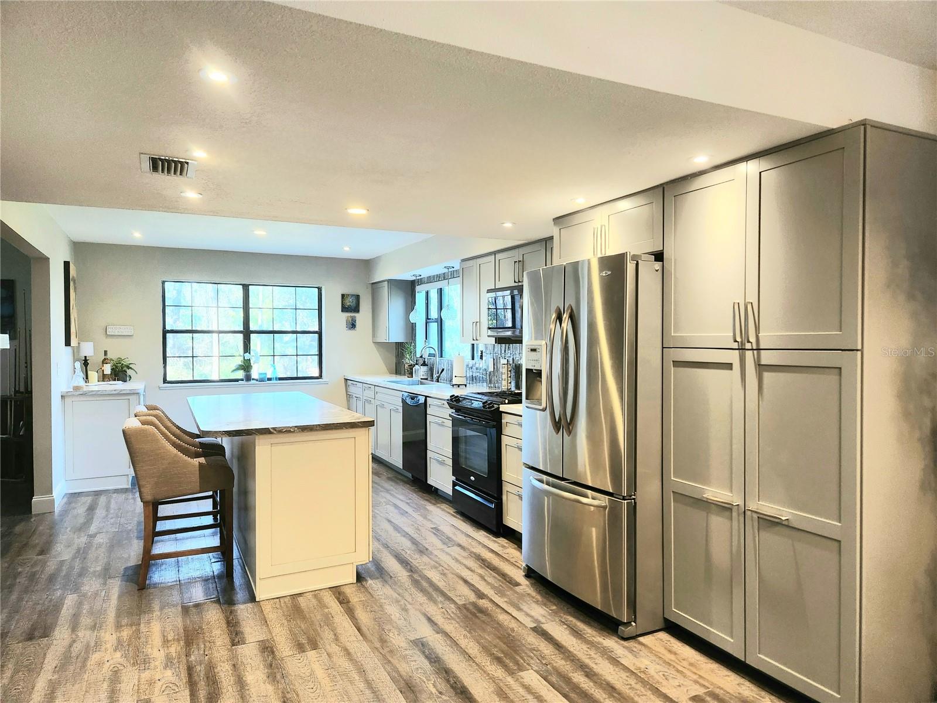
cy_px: 352
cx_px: 468
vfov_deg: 58.9
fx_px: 623
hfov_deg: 73.9
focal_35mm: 23
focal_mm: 5.4
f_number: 1.8
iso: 250
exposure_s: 1/120
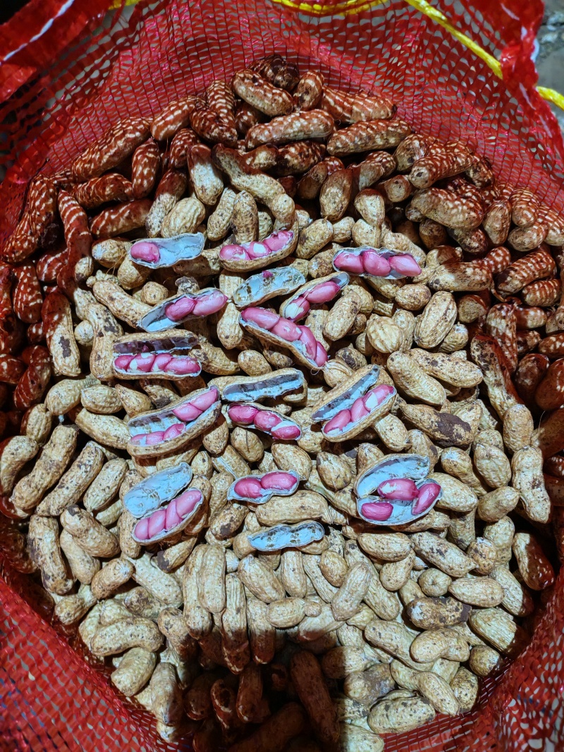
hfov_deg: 51.3
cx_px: 282
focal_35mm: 27
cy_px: 376
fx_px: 587
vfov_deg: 65.3
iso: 1600
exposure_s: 1/33
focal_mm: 5.52
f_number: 1.95
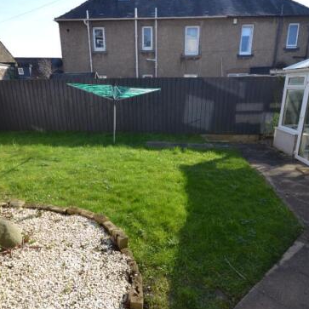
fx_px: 232
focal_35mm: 23
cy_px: 166
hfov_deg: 67.3
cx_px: 154
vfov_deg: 67.2
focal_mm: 10
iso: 100
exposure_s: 1/125
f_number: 5.6
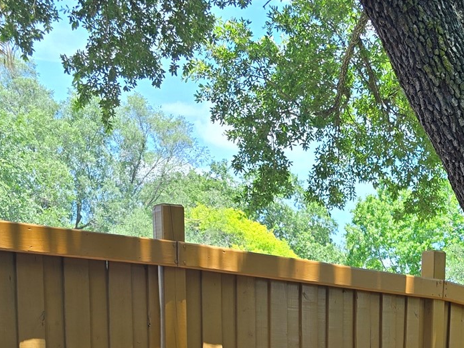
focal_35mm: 68
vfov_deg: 19.1
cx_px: 425
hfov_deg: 27.4
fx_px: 912
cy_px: 513
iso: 12
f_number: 1.7
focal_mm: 6.3
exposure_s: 1/194
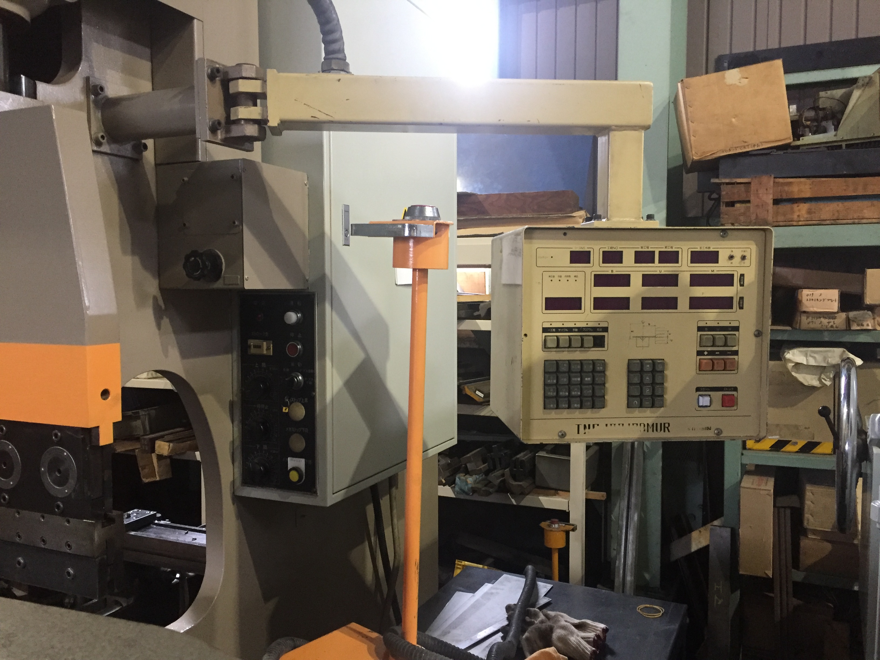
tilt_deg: -3.6
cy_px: 330
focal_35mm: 29
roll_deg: -1.7
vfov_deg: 48.2
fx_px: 737
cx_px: 440
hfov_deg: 61.7
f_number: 2.2
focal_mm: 4.15
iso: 250
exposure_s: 1/15
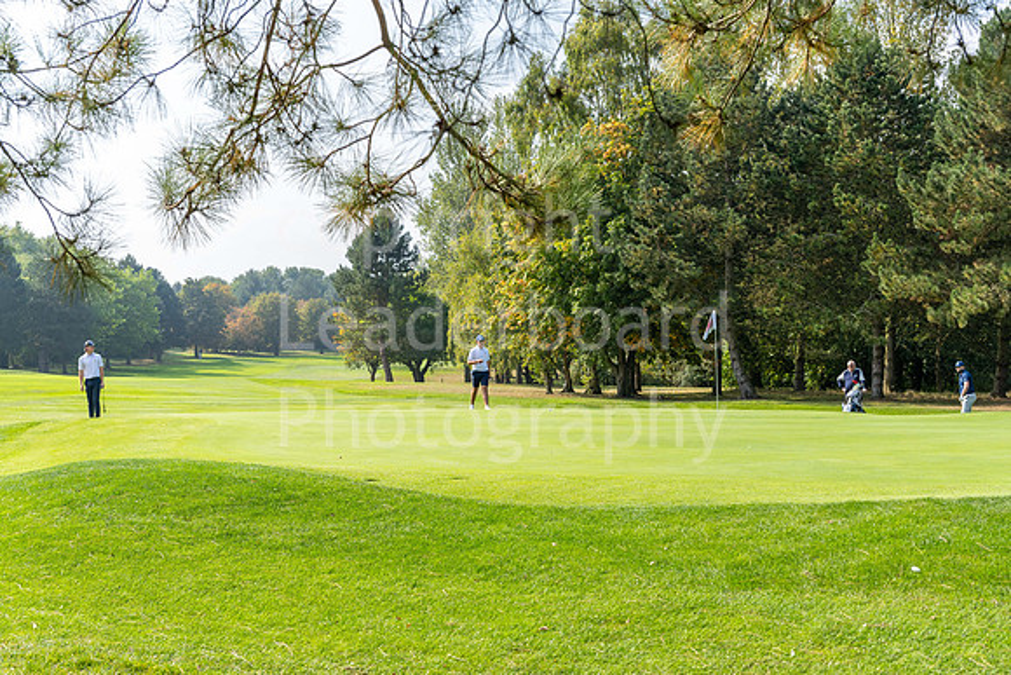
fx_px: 1327
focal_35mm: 47
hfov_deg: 41.7
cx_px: 506
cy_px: 338
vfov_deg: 28.5
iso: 250
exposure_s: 1/1000
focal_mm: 46
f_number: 5
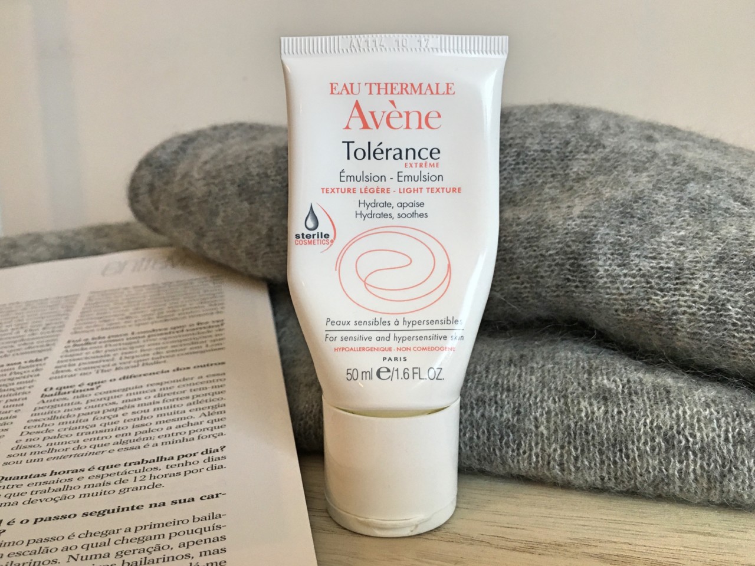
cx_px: 378
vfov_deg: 48.2
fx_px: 633
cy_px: 283
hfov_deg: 61.7
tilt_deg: -10.6
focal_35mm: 29
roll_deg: -0.3
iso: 64
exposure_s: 1/33
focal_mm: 4.15
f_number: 2.2
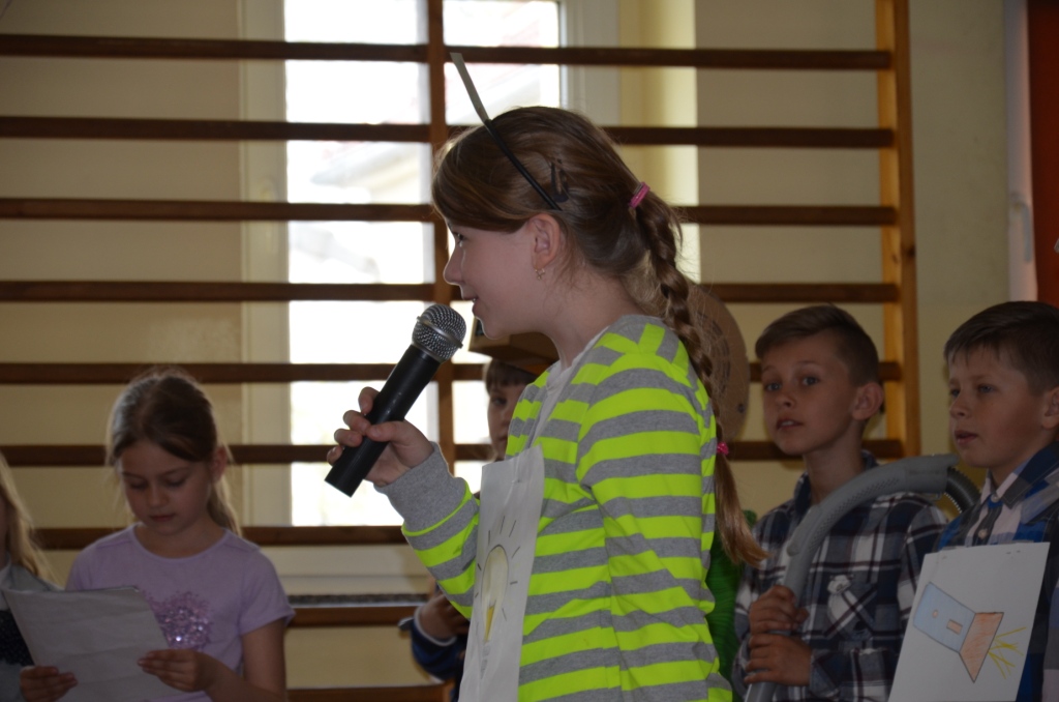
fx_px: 4623
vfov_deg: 8.7
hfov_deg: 13.1
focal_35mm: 158
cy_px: 351
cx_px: 530
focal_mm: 105
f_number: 5.6
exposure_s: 1/200
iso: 400
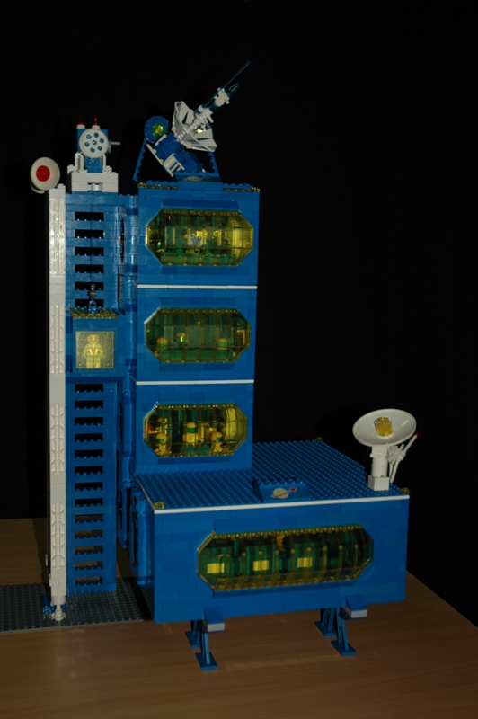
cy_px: 360
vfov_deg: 42.4
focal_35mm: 46
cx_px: 239
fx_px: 928
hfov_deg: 28.9
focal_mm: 31
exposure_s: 1/60
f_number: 4
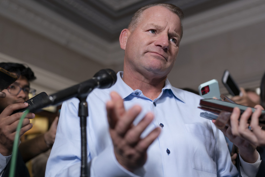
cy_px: 86
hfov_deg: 40.1
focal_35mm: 49
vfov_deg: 27.5
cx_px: 163
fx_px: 361
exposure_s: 1/320
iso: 1000
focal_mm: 35
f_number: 1.6
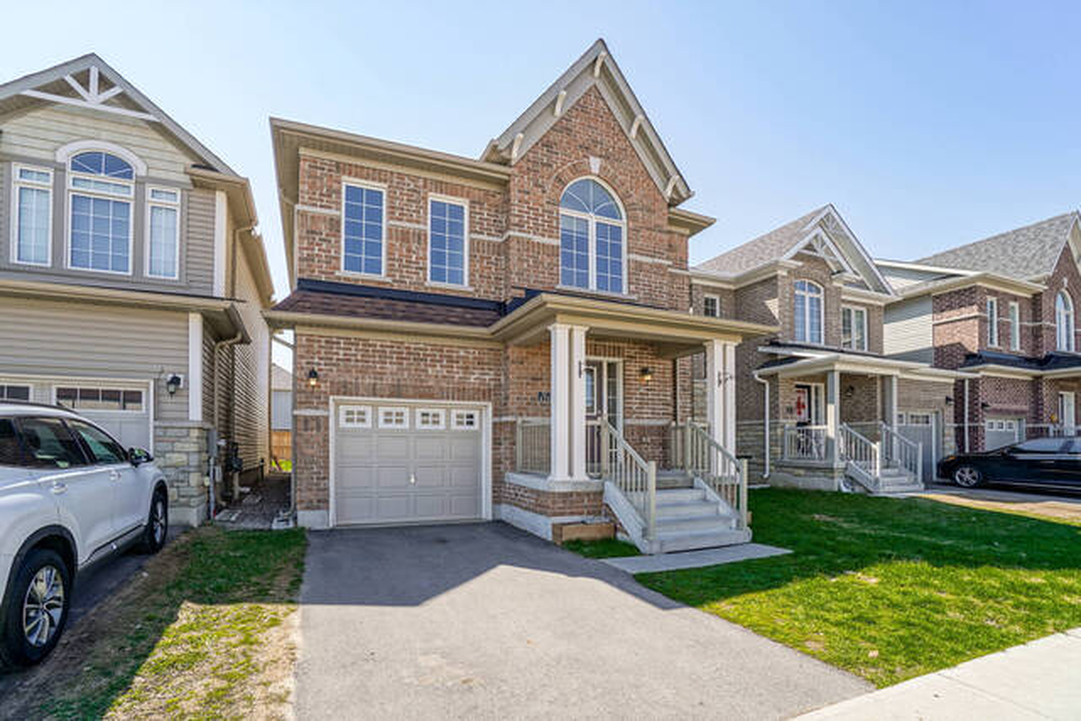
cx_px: 540
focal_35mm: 15
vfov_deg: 77.4
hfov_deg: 100.4
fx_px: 450
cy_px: 360
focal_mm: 10
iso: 100
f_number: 7.1
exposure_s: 1/160
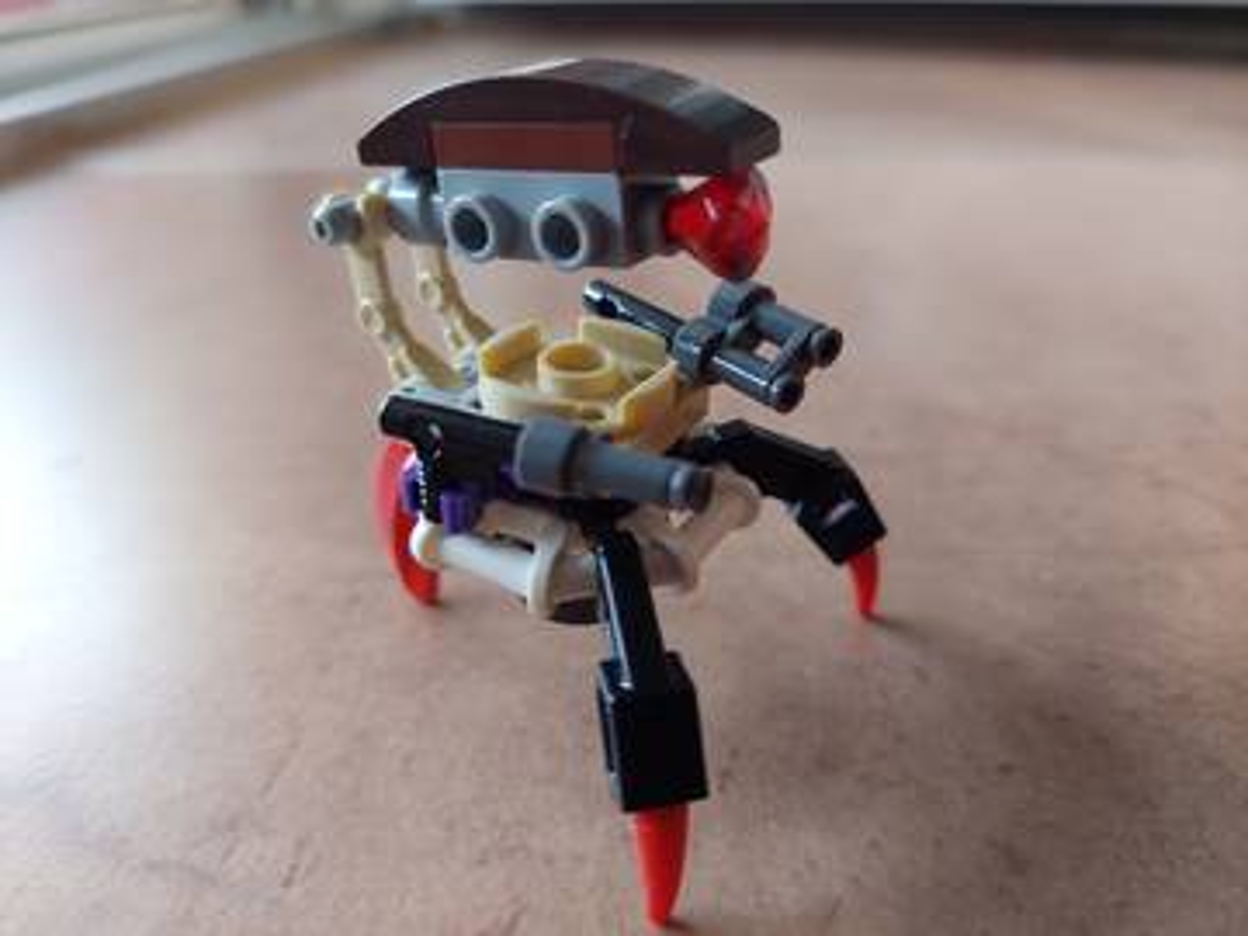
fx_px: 865
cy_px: 468
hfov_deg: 71.6
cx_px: 624
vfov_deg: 56.8
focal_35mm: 24
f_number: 1.8
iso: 320
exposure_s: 1/50
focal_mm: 5.23
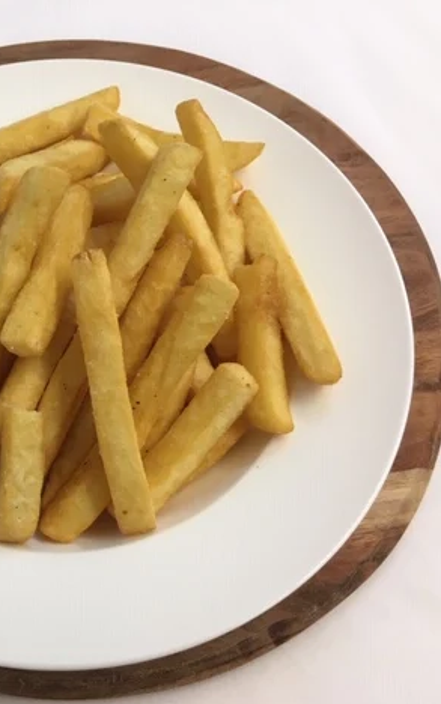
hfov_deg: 29.5
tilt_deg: -61.8
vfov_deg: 47.2
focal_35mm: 42
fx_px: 807
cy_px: 360
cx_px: 56
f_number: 2.2
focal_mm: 4.15
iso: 32
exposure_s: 1/33
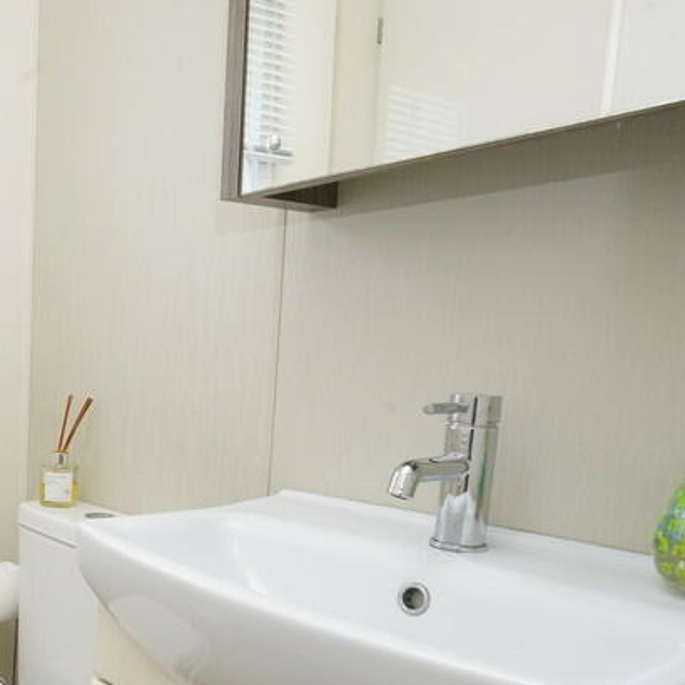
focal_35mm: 34
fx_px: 761
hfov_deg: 40.2
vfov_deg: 47.5
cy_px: 465
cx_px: -52
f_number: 13
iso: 1250
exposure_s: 1/60
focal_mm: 16
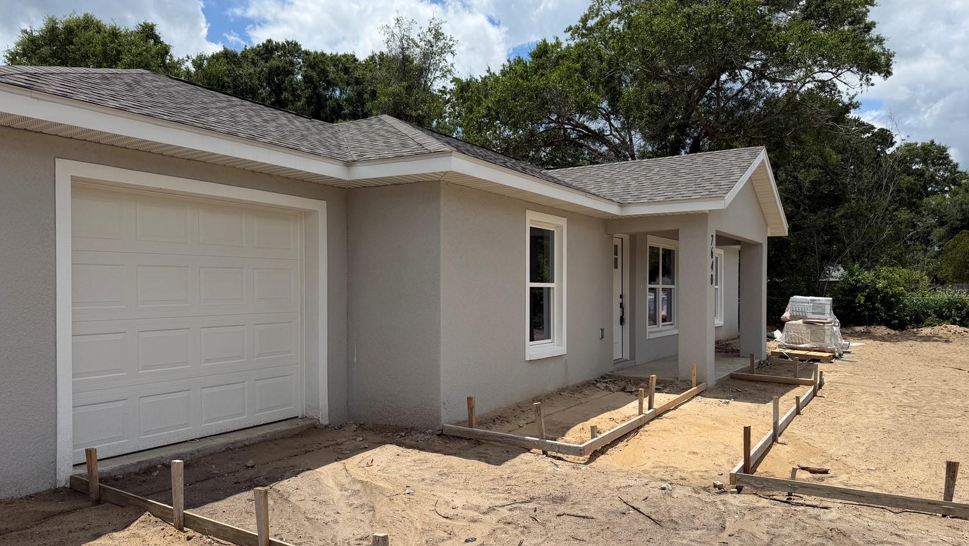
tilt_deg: -2.6
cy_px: 291
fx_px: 694
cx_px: 494
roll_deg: +1.3
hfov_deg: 69.8
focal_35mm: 27
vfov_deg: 42.9
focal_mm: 6.76
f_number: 1.78
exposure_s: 1/7353
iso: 80
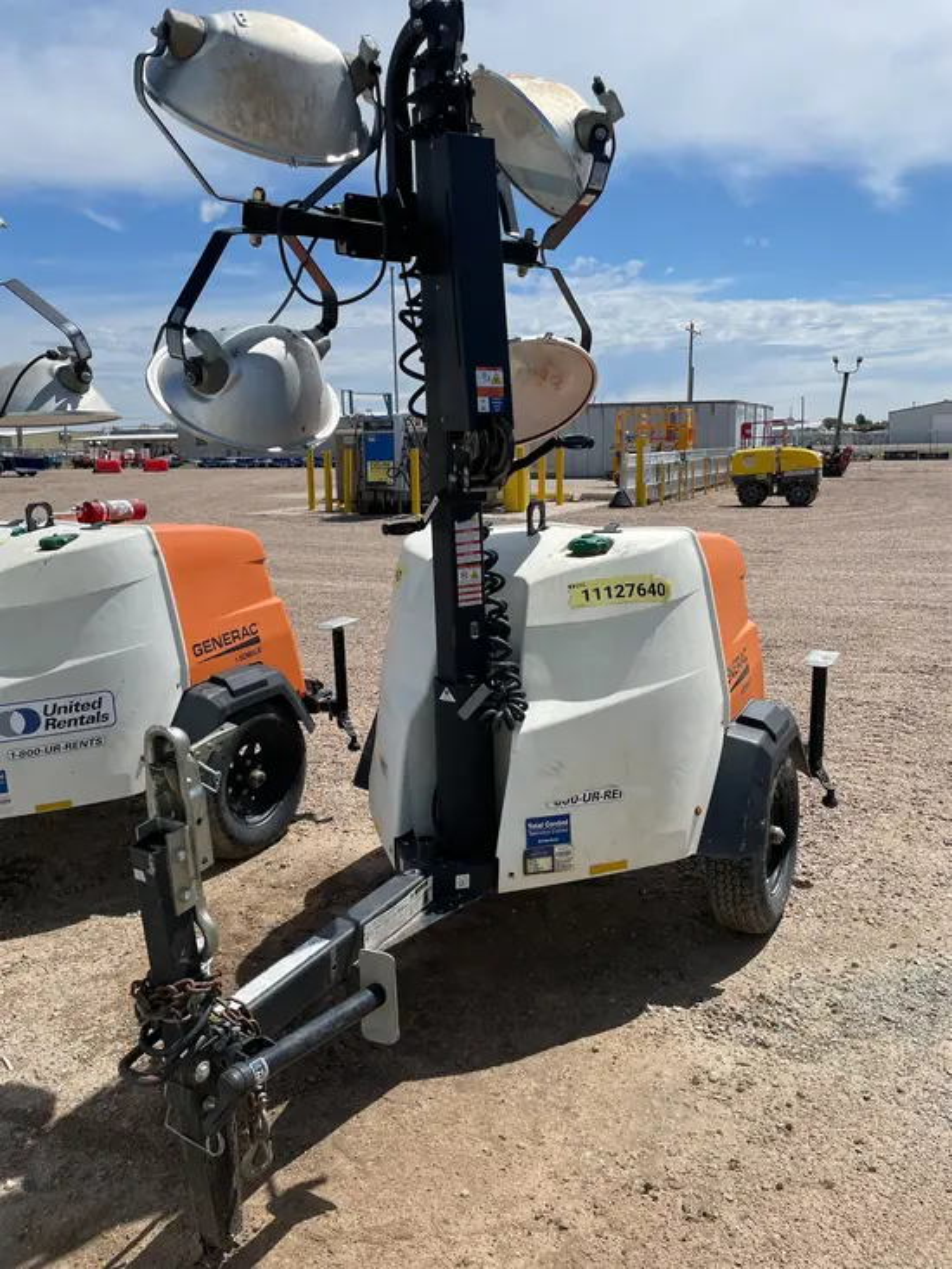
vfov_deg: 67.3
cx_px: 476
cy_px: 634
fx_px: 953
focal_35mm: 26
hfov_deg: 53.1
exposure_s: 1/5291
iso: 32
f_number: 1.6
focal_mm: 4.2
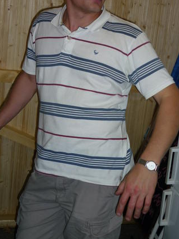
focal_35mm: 50
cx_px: 94
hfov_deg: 29.1
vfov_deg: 37.7
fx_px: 344
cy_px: 79
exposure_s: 1/125
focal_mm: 5.5
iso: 100
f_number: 2.8
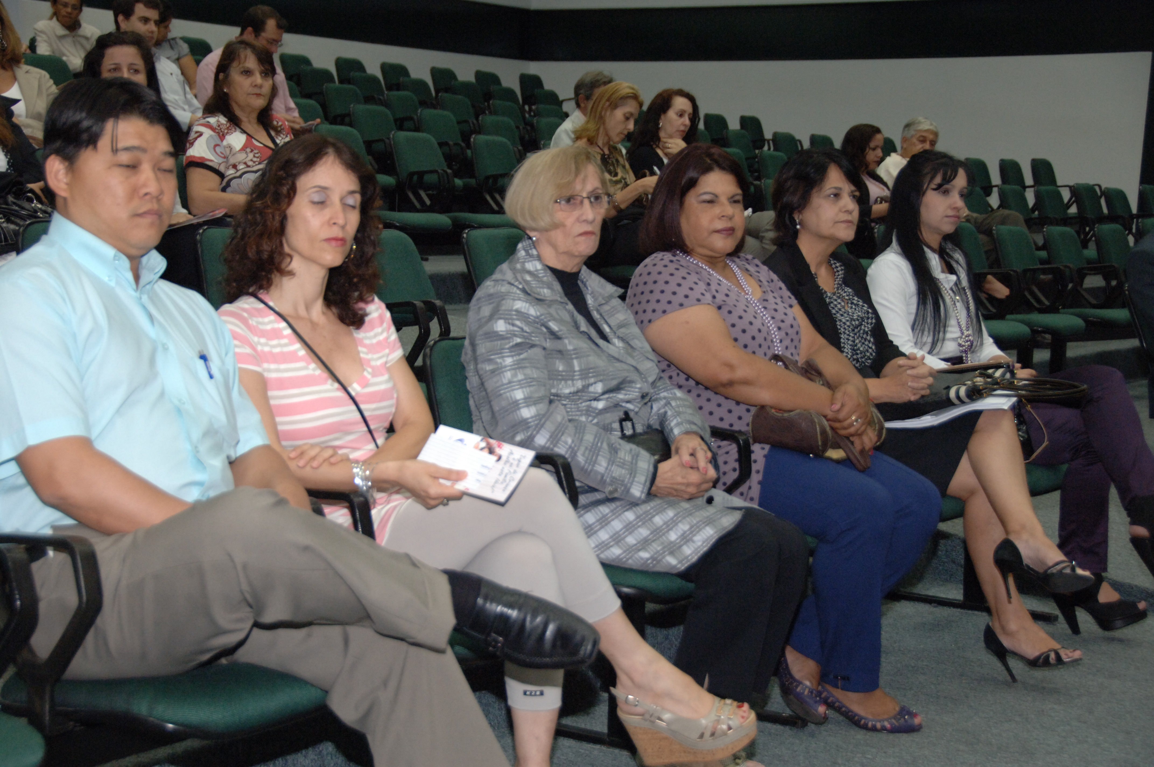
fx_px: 2113
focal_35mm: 66
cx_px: 577
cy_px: 384
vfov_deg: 20.6
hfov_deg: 30.5
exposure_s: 1/60
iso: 800
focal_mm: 44
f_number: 4.5
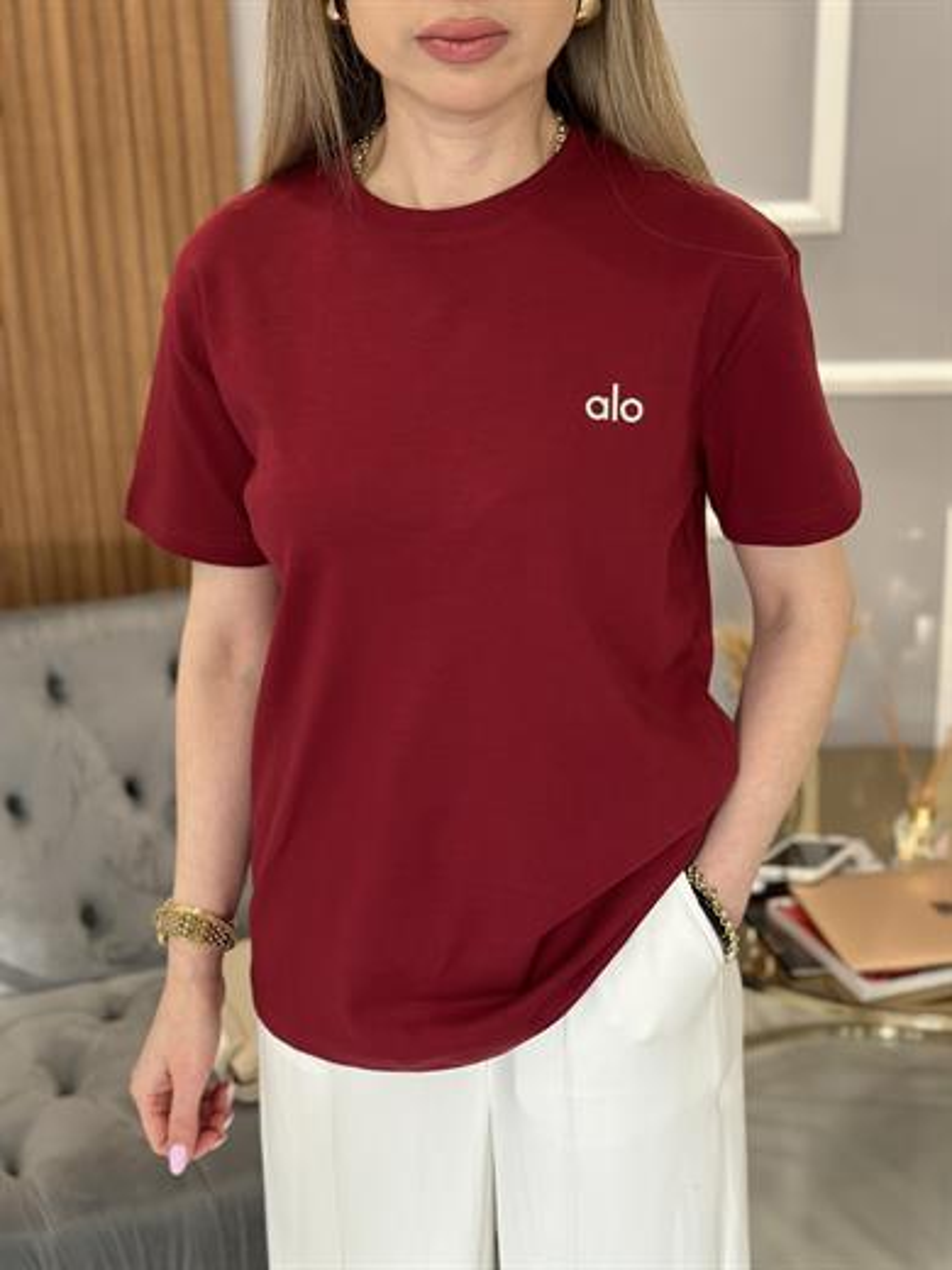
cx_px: 476
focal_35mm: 48
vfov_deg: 39.7
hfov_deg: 30.3
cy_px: 635
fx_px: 1760
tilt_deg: -18.9
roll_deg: +1.6
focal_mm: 6.86
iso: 125
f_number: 1.78
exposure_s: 1/108
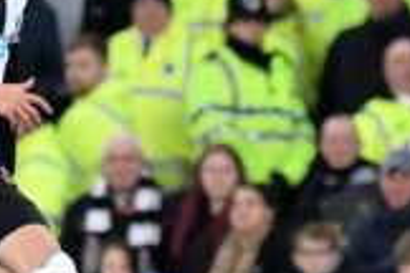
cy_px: 129
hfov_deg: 2.2
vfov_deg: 1.5
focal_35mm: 925
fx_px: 10534
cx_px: -245
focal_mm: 200
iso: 2500
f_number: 4
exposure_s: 1/800
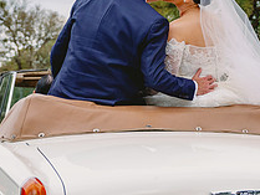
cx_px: 255
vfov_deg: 12.6
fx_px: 887
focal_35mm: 118
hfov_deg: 16.4
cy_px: 98
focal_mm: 38
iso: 500
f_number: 2.8
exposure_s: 1/2500
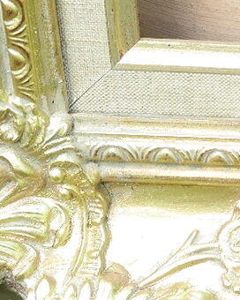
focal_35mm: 143
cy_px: 129
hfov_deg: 10.0
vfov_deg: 13.5
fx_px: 1270
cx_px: 480
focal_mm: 20
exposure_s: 1/30
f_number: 5.6
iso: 100
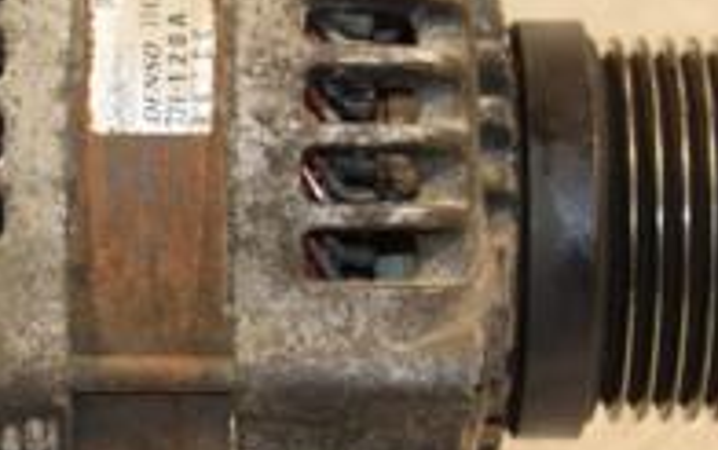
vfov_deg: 5.4
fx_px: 4760
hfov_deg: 8.6
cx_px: 95
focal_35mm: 243
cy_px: 293
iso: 800
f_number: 5
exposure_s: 1/100
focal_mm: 52
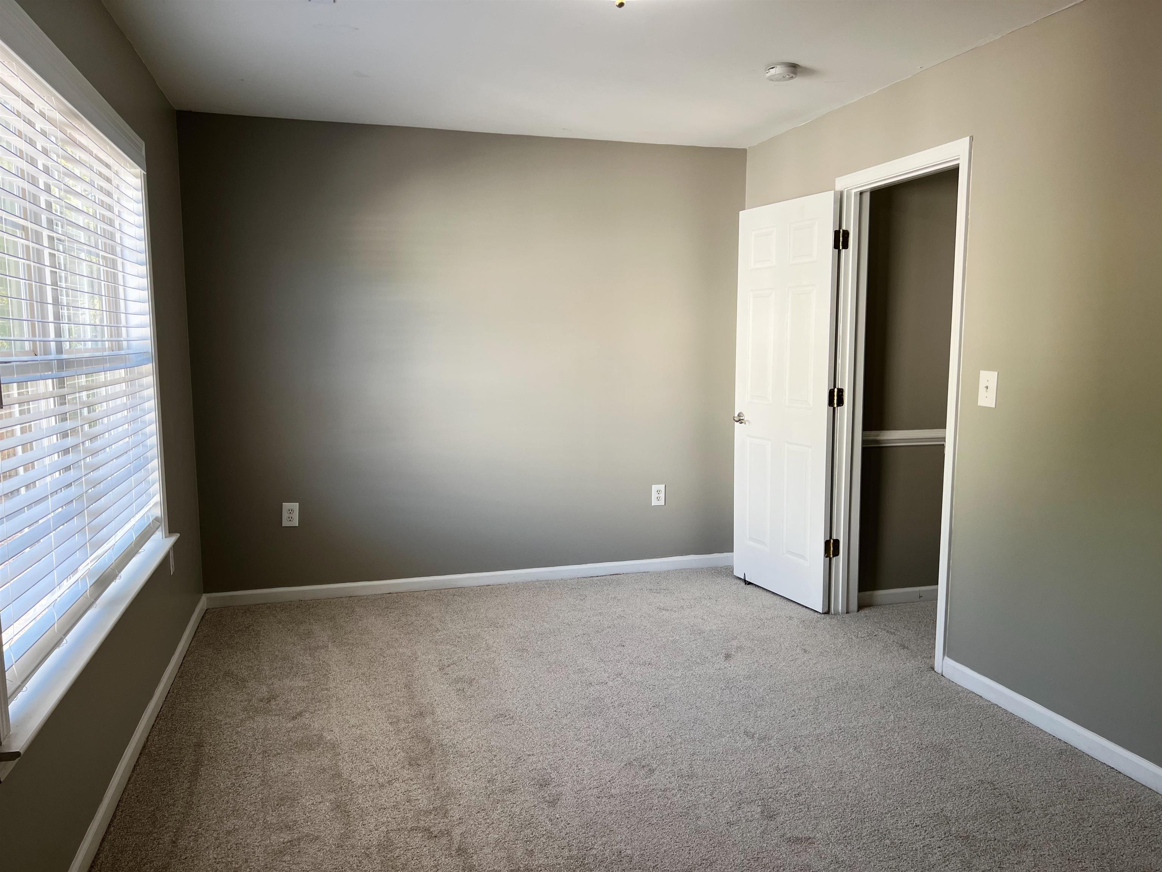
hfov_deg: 67.3
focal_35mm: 26
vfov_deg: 53.1
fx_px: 873
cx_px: 581
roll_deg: +0.7
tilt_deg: -7.4
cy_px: 436
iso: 40
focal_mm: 5.7
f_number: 1.5
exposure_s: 1/120
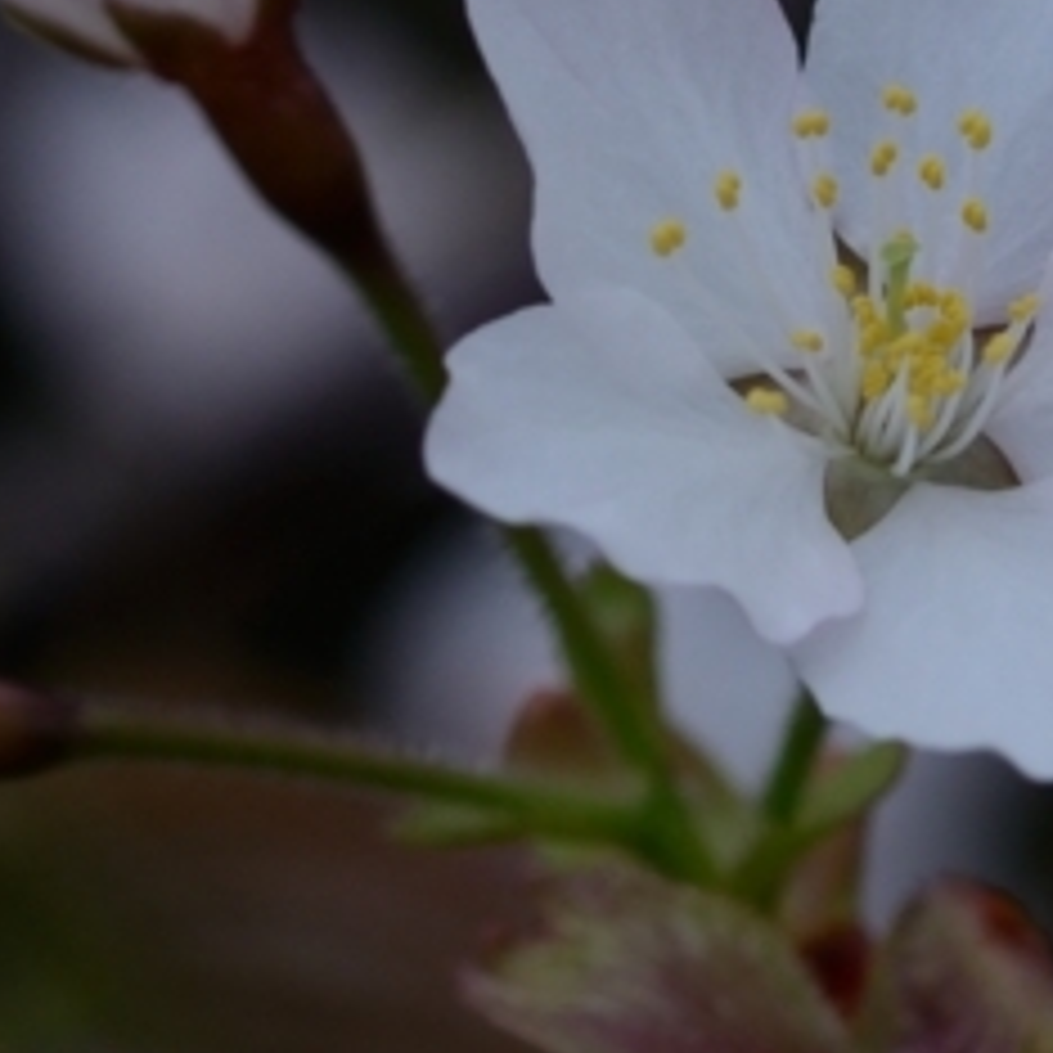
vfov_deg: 3.0
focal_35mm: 585
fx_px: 20128
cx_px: 945
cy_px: 472
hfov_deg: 3.0
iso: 400
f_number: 8
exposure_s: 1/500
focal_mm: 105
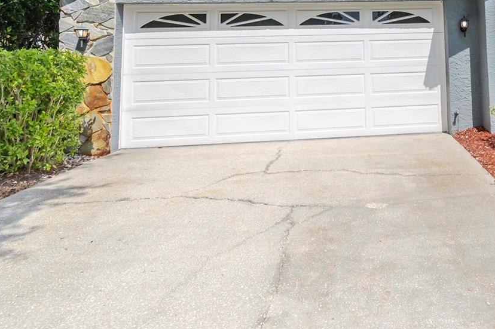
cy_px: 19
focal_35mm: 29
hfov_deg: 58.6
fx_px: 398
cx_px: 399
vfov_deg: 40.6
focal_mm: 10
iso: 500
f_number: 7.1
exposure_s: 1/1600
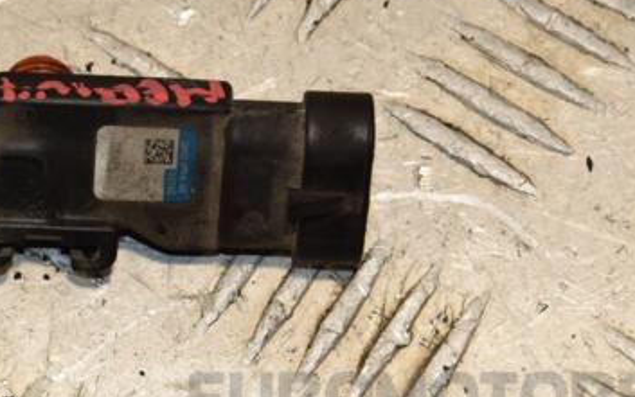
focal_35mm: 273
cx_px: 155
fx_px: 4724
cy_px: 160
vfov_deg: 4.8
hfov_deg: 7.7
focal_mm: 105
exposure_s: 1/200
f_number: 10
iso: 800
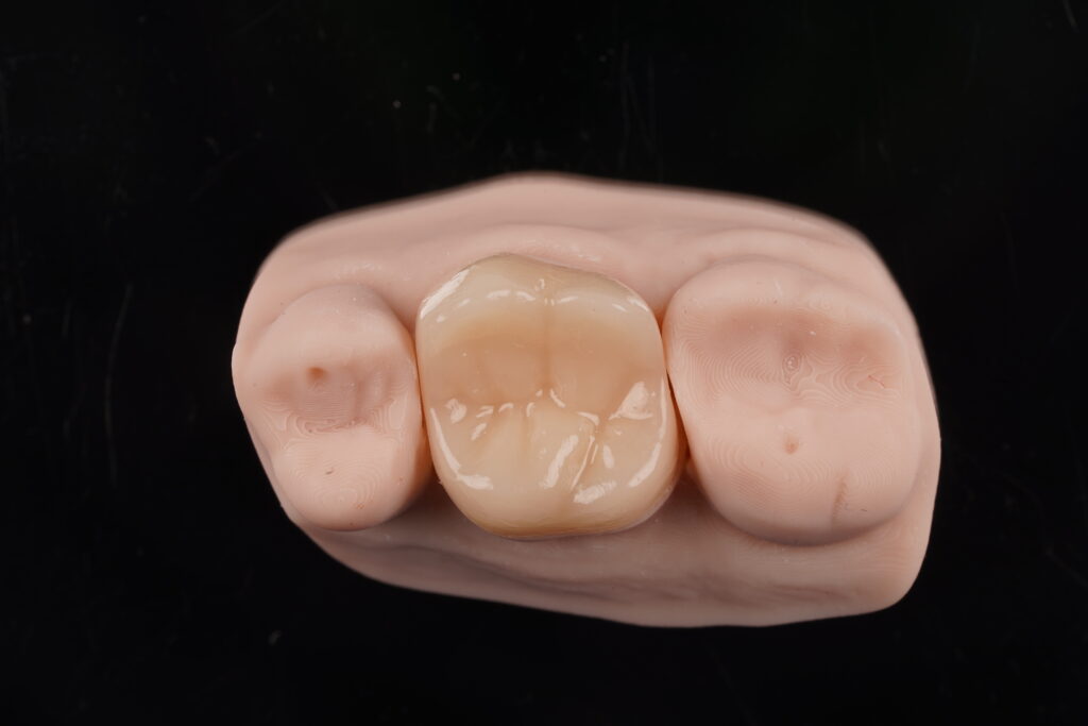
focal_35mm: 90
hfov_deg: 22.6
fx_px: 2720
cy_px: 363
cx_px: 544
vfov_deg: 15.2
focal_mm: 90
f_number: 16
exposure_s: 1/160
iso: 100
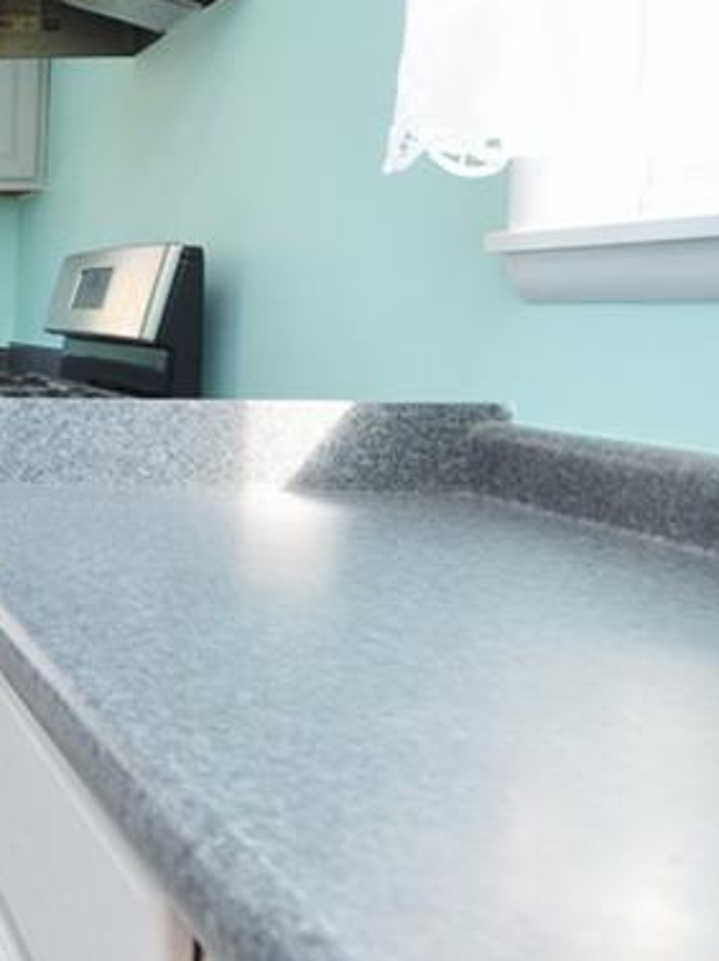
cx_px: -439
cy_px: 390
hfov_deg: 23.0
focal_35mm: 47
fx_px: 1304
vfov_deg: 40.3
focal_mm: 12
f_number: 4.5
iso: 400
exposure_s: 1/80
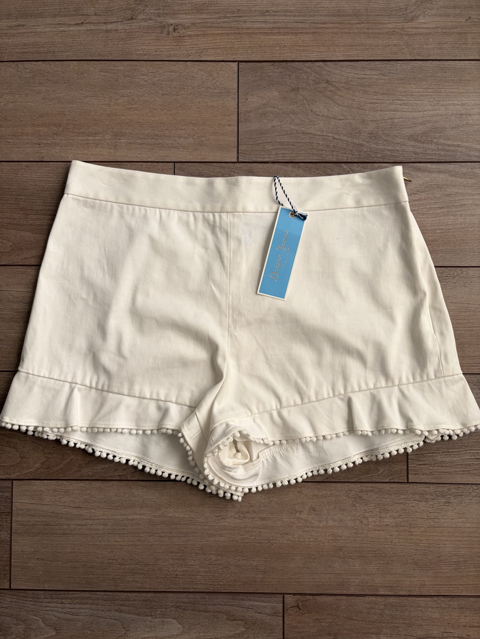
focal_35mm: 26
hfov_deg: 53.1
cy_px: 320
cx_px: 240
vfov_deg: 67.3
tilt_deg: -86.1
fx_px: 481
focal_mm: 5.96
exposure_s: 1/122
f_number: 1.6
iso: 100
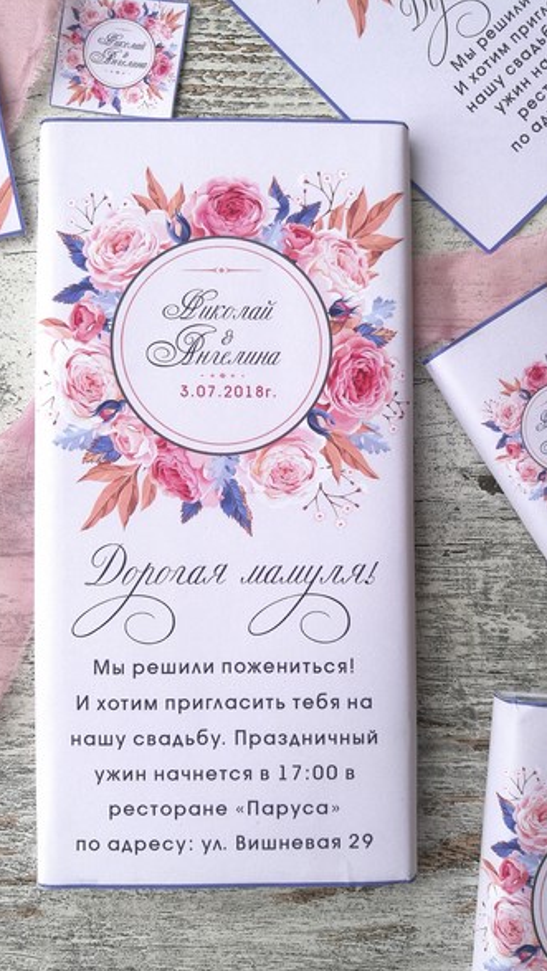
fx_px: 773
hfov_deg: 39.0
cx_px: 258
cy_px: 494
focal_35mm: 30
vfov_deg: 64.3
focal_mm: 4.5
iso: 50
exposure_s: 1/106
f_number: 2.2
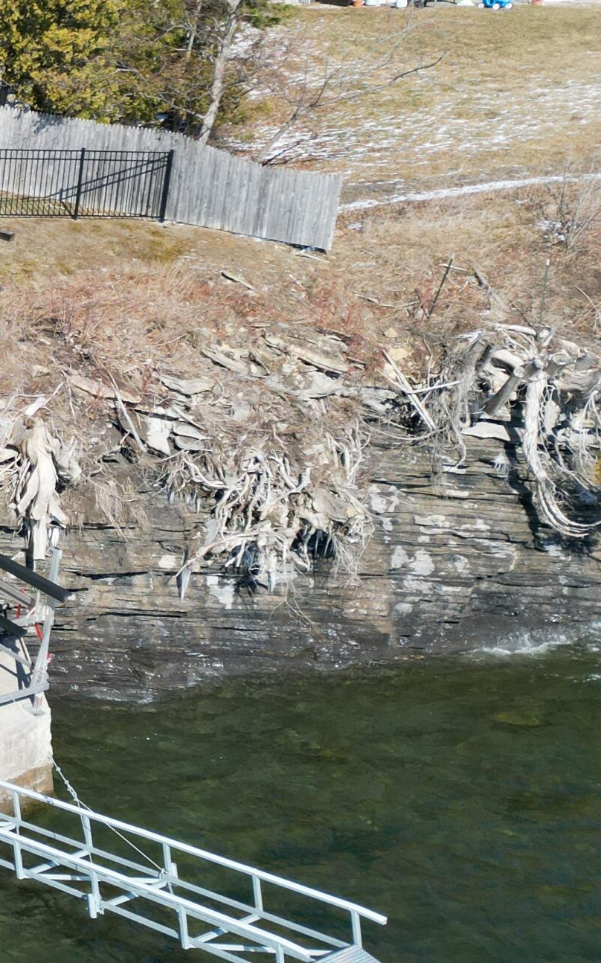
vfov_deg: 34.4
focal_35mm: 59
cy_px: 382
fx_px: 1547
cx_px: -512
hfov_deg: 17.4
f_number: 1.7
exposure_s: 1/2500
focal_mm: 6.72
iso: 200
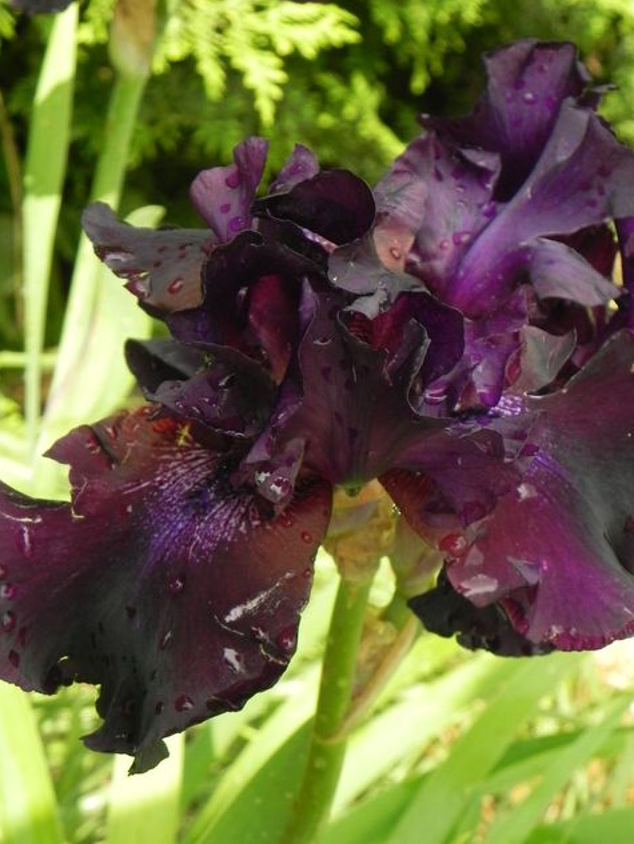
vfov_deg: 16.4
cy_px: 407
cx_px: 330
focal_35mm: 120
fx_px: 2929
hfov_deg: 12.4
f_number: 4.5
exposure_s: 1/320
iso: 160
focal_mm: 16.9
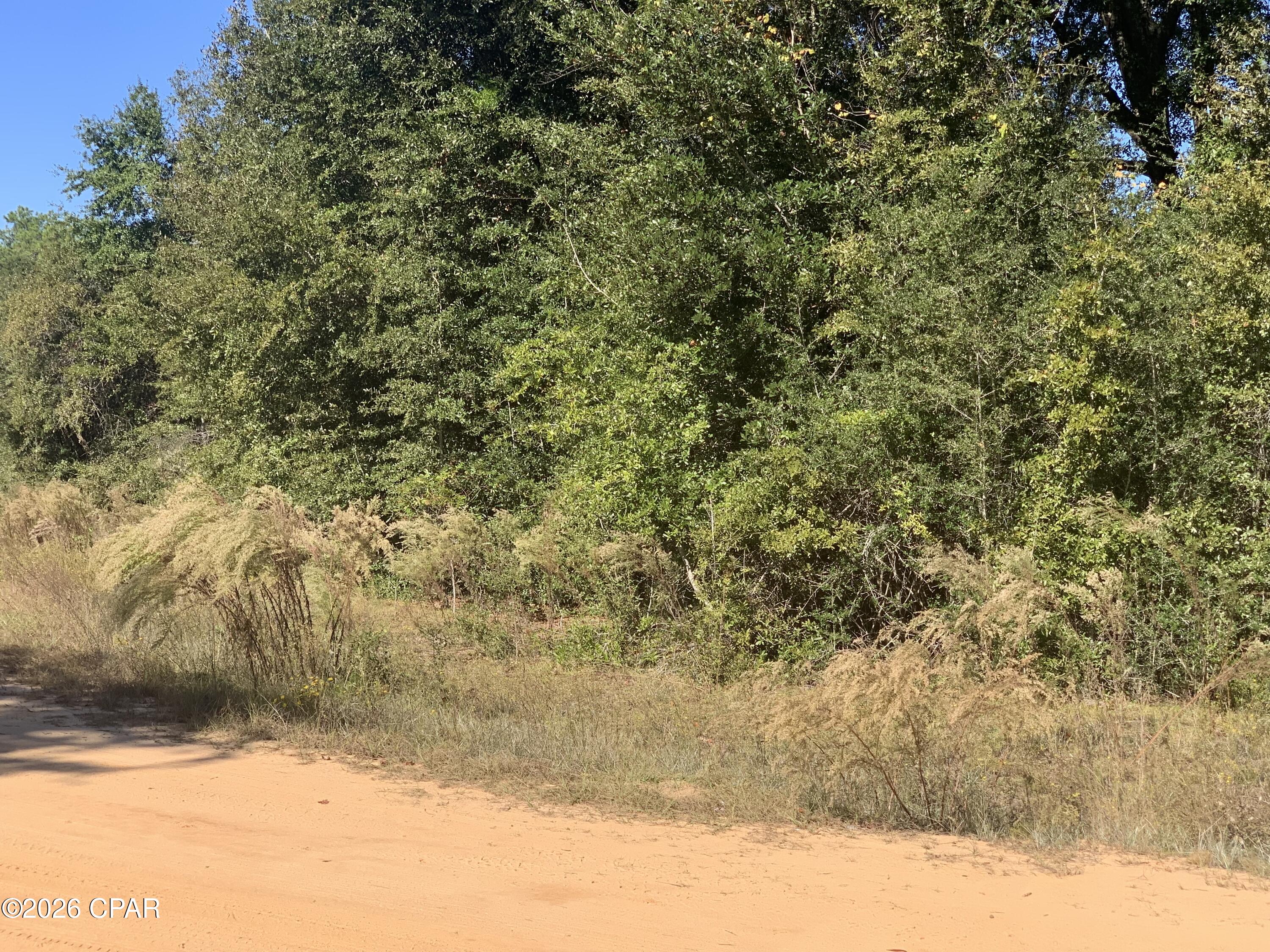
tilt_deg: -0.2
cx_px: 635
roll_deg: -2.8
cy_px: 476
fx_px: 1908
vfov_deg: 28.0
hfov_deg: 36.8
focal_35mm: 52
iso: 16
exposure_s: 1/749
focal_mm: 6
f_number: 2.4
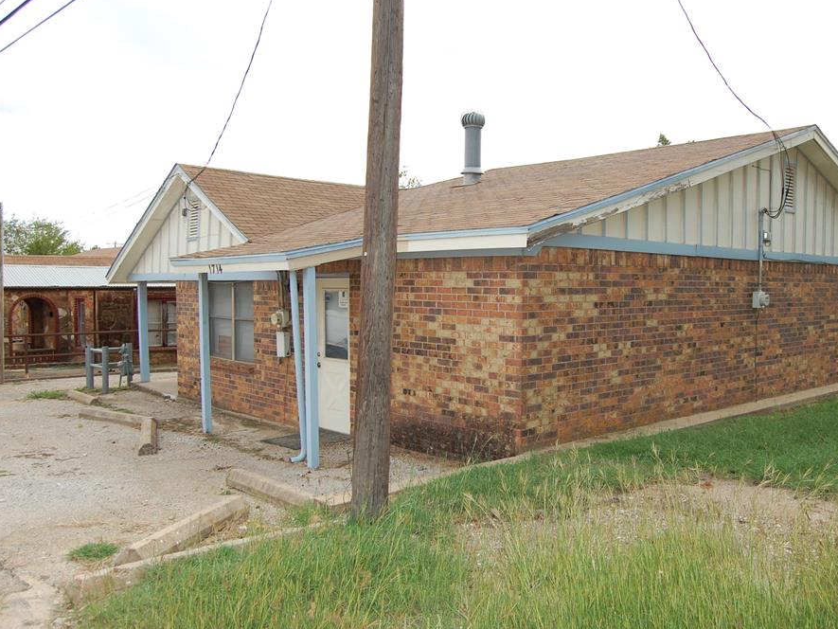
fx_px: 726
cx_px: 481
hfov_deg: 59.7
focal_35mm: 30
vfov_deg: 46.8
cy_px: 316
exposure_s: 1/500
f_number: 5.6
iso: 280
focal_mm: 18
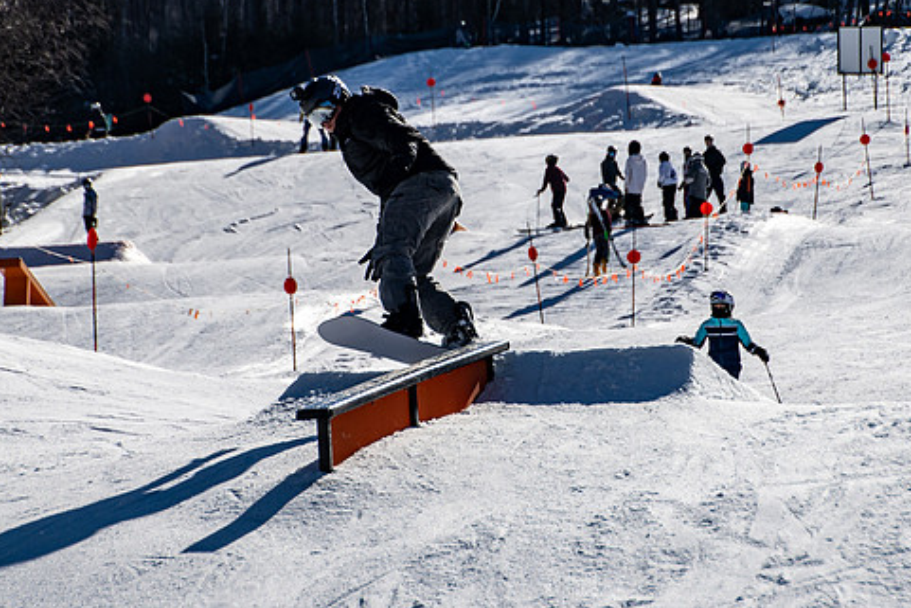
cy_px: 260
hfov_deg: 7.6
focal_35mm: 270
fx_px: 6834
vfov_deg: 5.1
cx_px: 482
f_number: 5.6
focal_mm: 119
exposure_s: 1/640
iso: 160
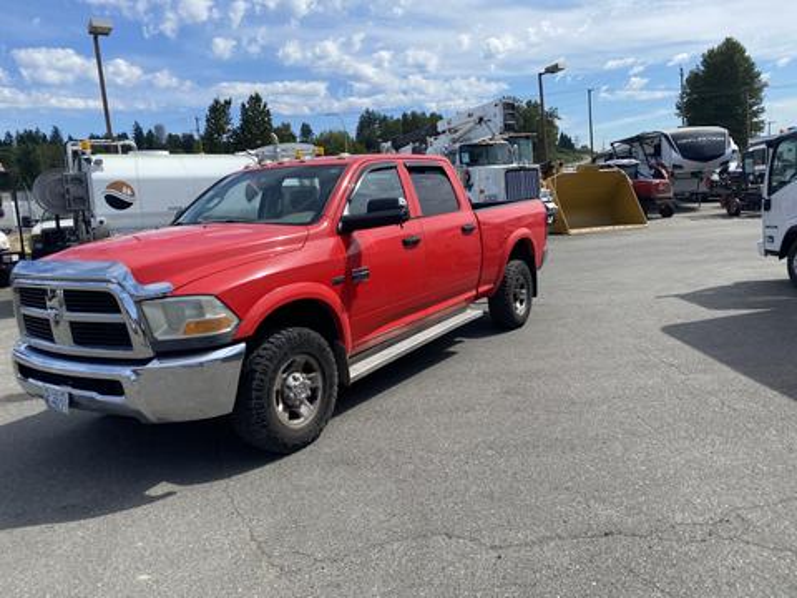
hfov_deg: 67.3
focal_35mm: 26
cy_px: 299
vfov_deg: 53.1
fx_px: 599
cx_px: 398
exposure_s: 1/2890
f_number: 1.8
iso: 32
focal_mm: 4.25
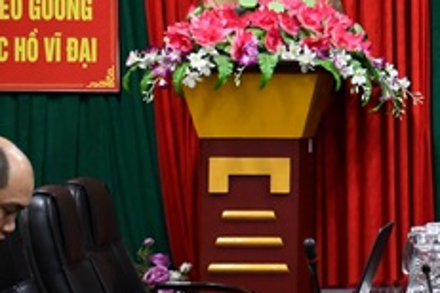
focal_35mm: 173
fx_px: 2114
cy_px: 55
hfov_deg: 11.1
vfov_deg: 7.9
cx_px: 798
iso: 1800
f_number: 4
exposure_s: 1/125
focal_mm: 27
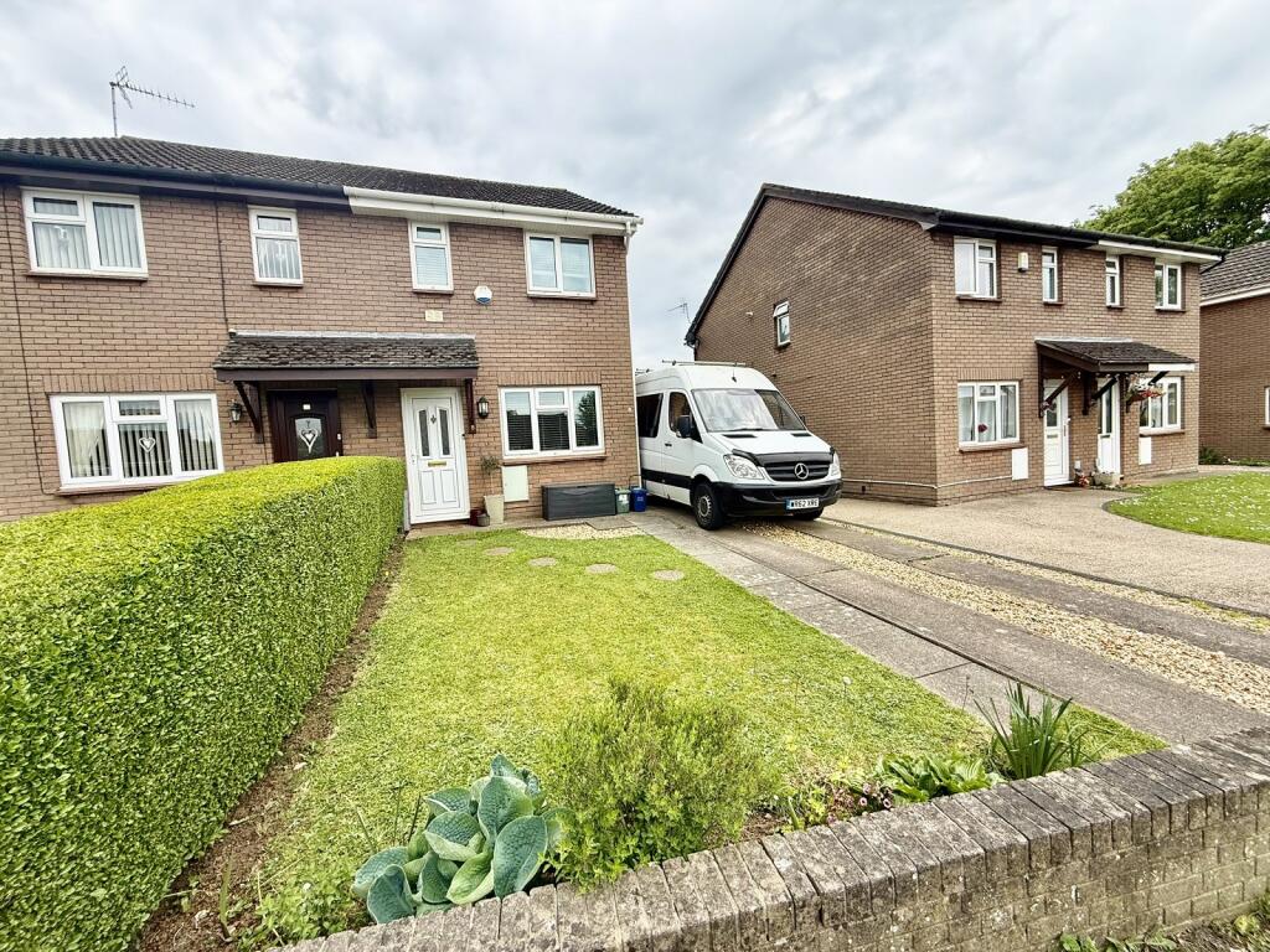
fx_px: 514
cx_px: 635
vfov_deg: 85.7
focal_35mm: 14
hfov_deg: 102.1
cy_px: 476
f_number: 2.2
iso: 50
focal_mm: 2.22
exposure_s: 1/554
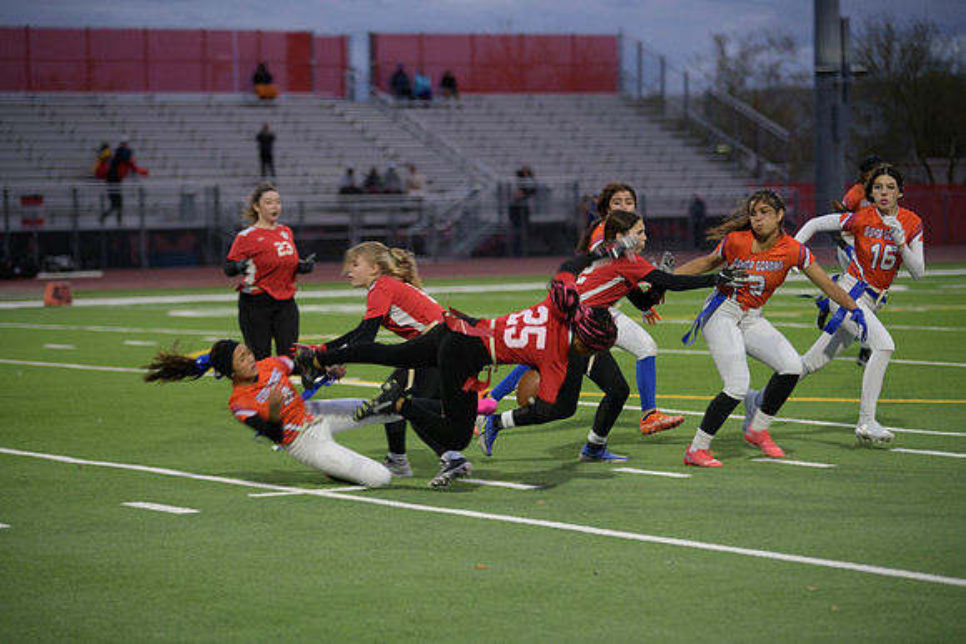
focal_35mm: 122
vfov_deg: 11.2
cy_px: 322
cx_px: 483
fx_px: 3274
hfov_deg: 16.8
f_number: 2.8
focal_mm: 122
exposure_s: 1/200
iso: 450
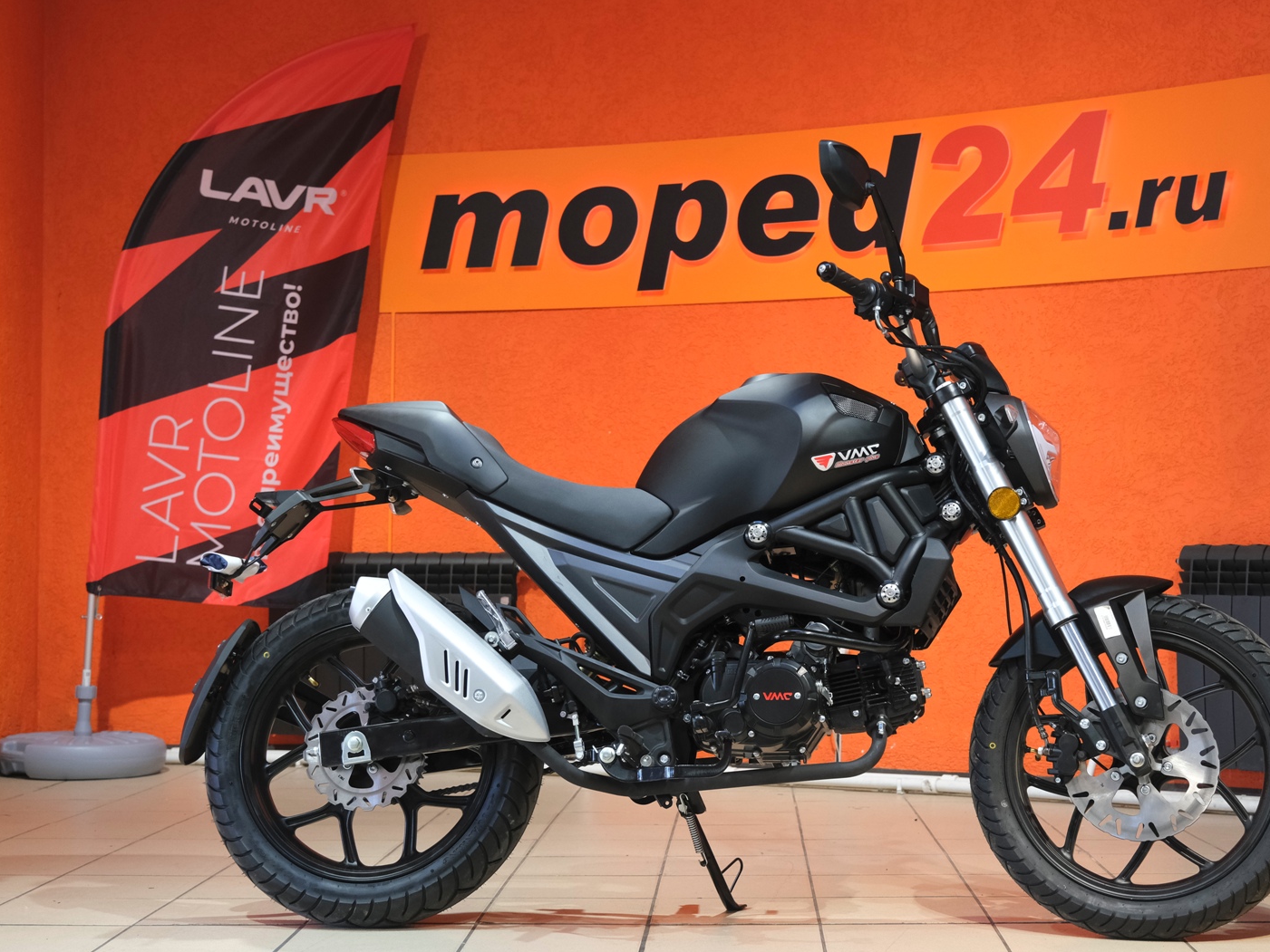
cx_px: 722
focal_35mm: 56
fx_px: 2055
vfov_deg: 26.1
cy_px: 482
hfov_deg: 34.3
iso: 1600
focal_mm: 34.2
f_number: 4
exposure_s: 1/100
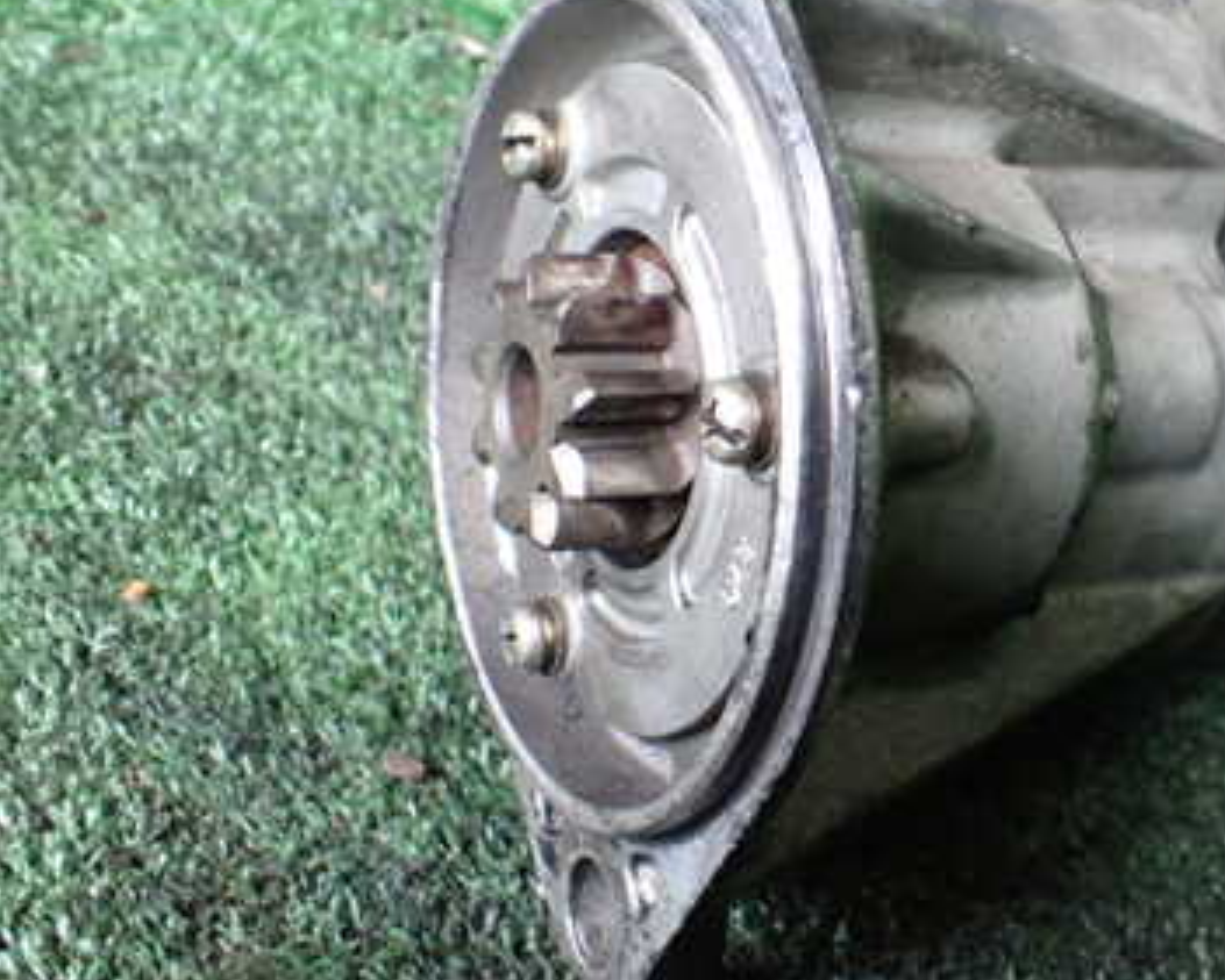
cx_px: 1044
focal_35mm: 50
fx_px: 1813
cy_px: 373
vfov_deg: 30.2
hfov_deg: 35.6
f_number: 2.3
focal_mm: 5.4
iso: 800
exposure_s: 1/60
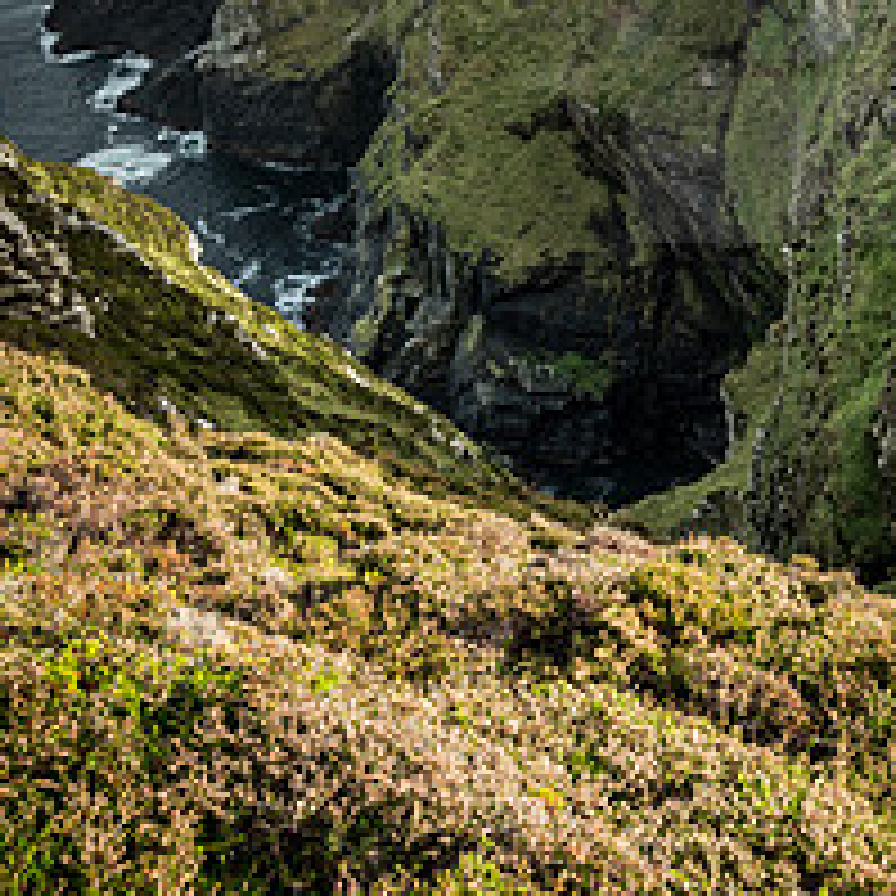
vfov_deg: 32.7
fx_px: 1406
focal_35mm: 48
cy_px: 18
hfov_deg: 34.9
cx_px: 630
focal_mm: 25
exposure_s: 1/13
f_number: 20
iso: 200
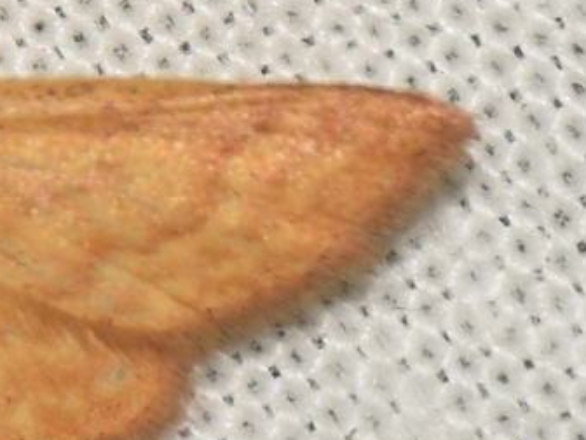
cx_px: -104
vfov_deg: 2.6
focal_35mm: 576
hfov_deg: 3.4
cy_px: 295
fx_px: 9751
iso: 100
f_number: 13
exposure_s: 1/160
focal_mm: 140
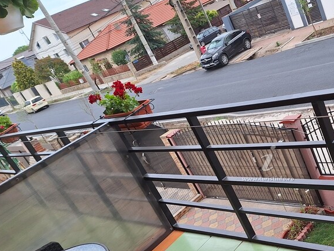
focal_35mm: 41
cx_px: 272
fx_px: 396
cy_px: 167
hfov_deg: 43.4
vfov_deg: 34.8
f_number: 1.8
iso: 40
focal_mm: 5.54
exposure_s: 1/628
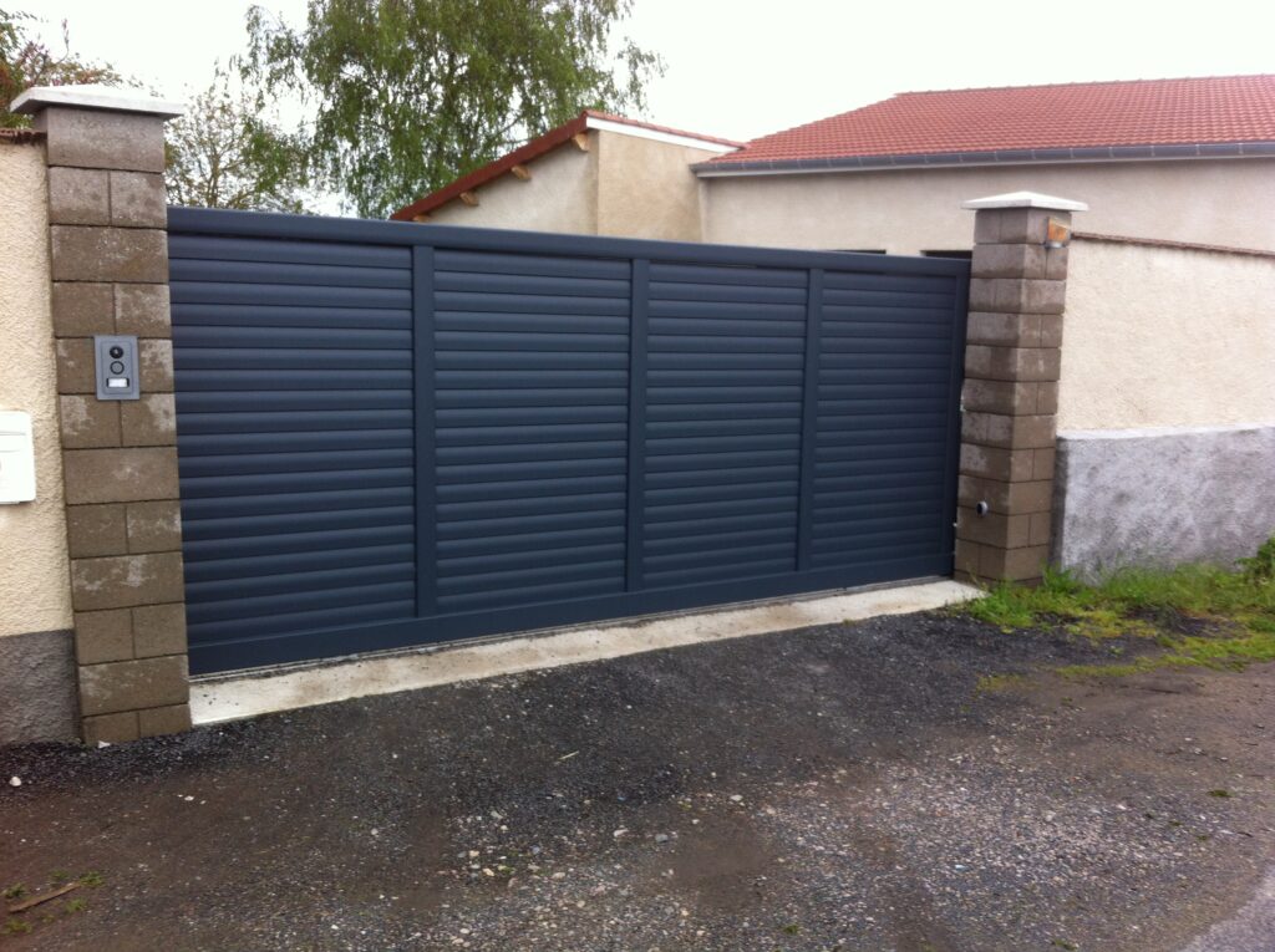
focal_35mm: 35
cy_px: 476
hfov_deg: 52.7
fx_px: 1287
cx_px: 638
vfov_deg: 40.6
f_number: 2.8
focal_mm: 3.85
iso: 80
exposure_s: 1/214
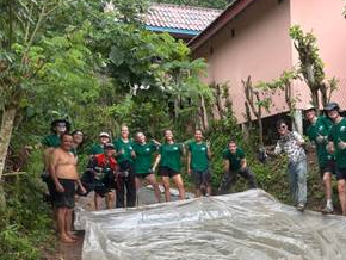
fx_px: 430
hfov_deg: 41.6
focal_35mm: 43
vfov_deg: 33.0
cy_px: 197
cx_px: 284
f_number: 1.6
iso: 50
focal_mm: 5.96
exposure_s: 1/387
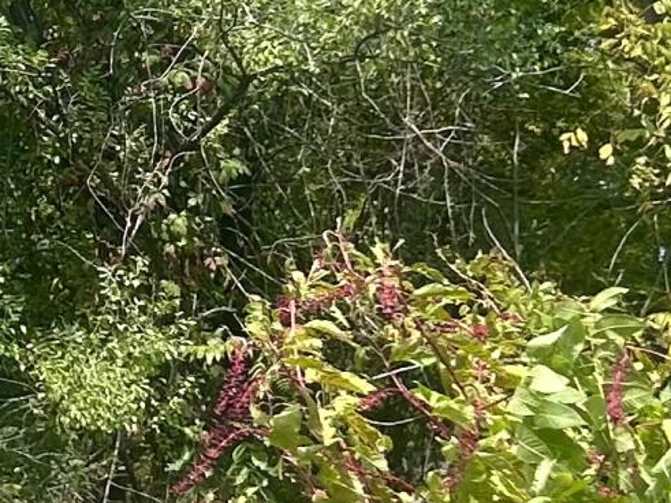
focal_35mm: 159
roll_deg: -1.3
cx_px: -657
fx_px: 3081
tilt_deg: +6.6
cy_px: 288
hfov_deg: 11.3
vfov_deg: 9.3
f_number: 1.5
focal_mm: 5.7
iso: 50
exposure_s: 1/1575
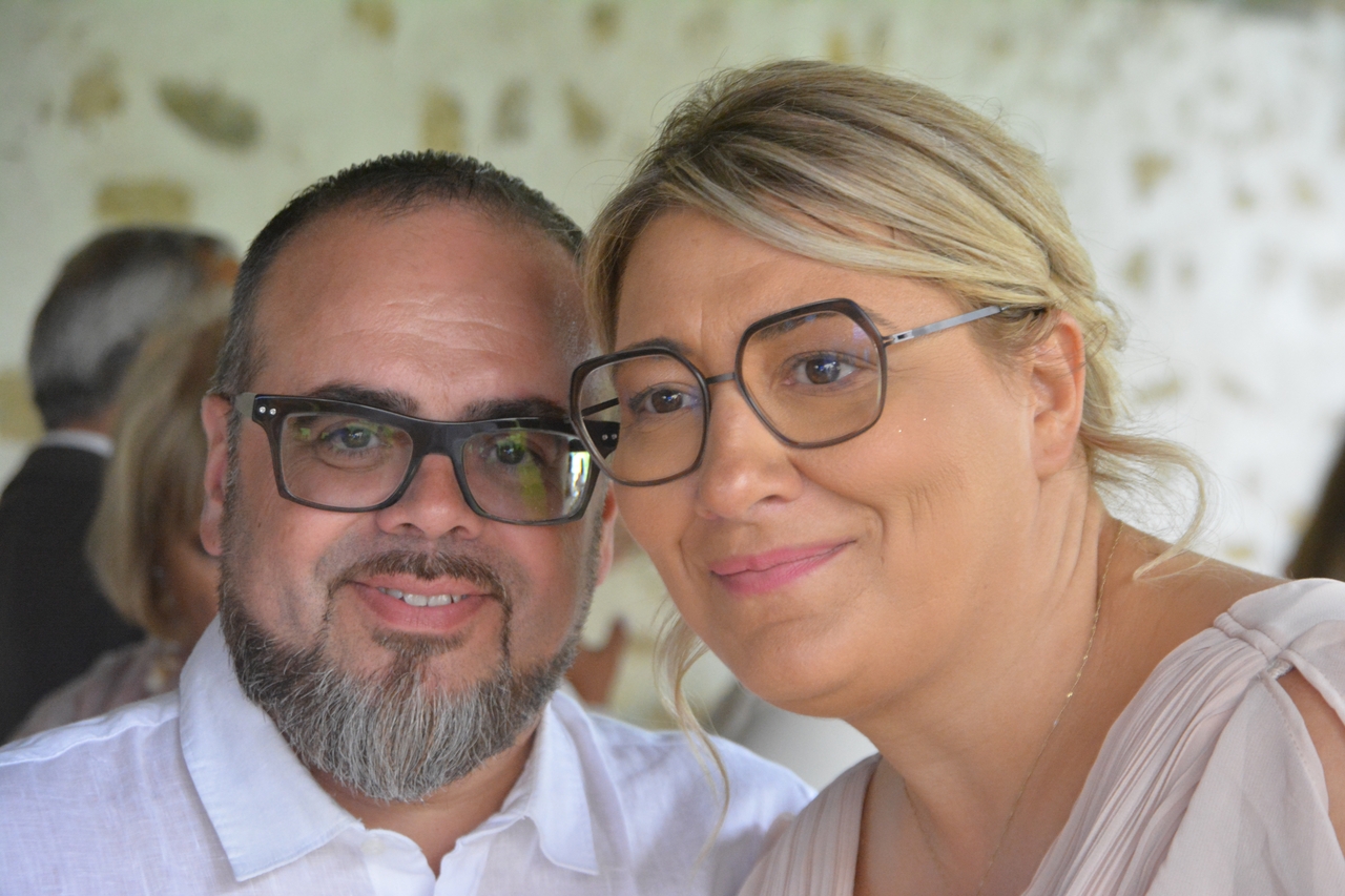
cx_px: 672
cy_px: 448
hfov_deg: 15.2
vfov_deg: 10.2
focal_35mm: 135
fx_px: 5043
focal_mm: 90
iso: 3200
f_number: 5.3
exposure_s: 1/40
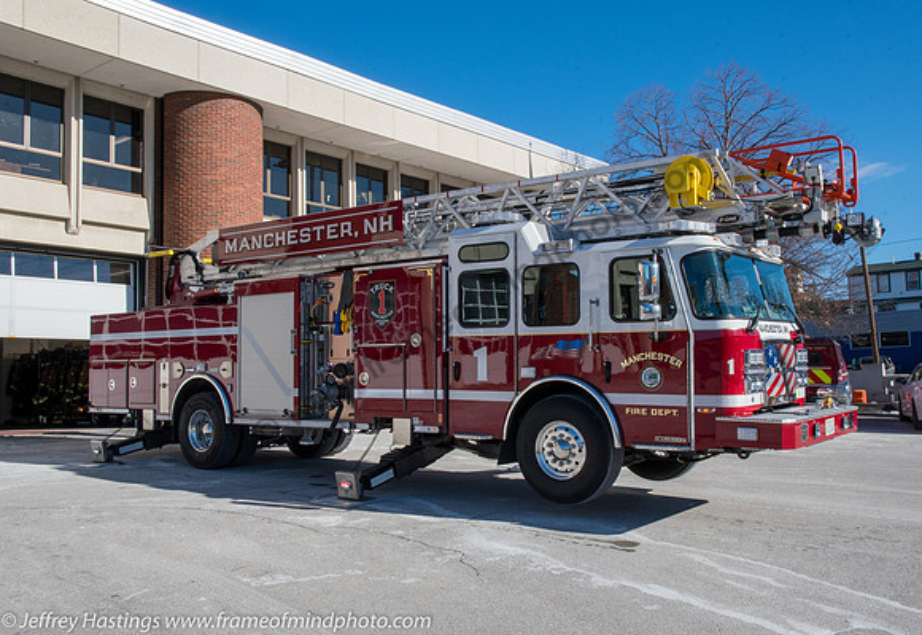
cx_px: 486
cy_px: 311
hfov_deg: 54.7
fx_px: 890
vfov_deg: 39.2
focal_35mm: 34
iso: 250
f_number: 22
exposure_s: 1/125
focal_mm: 22
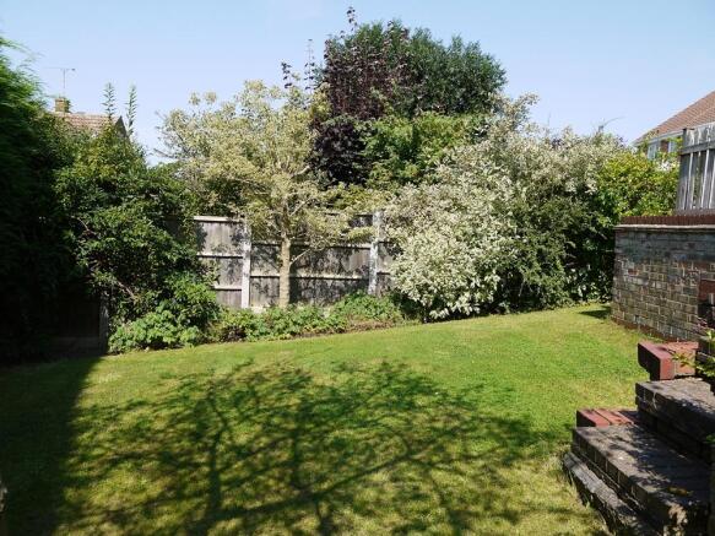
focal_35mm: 30
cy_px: 268
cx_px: 358
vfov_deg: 46.8
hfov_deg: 60.0
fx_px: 620
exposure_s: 1/320
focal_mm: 15
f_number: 6.3
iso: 100
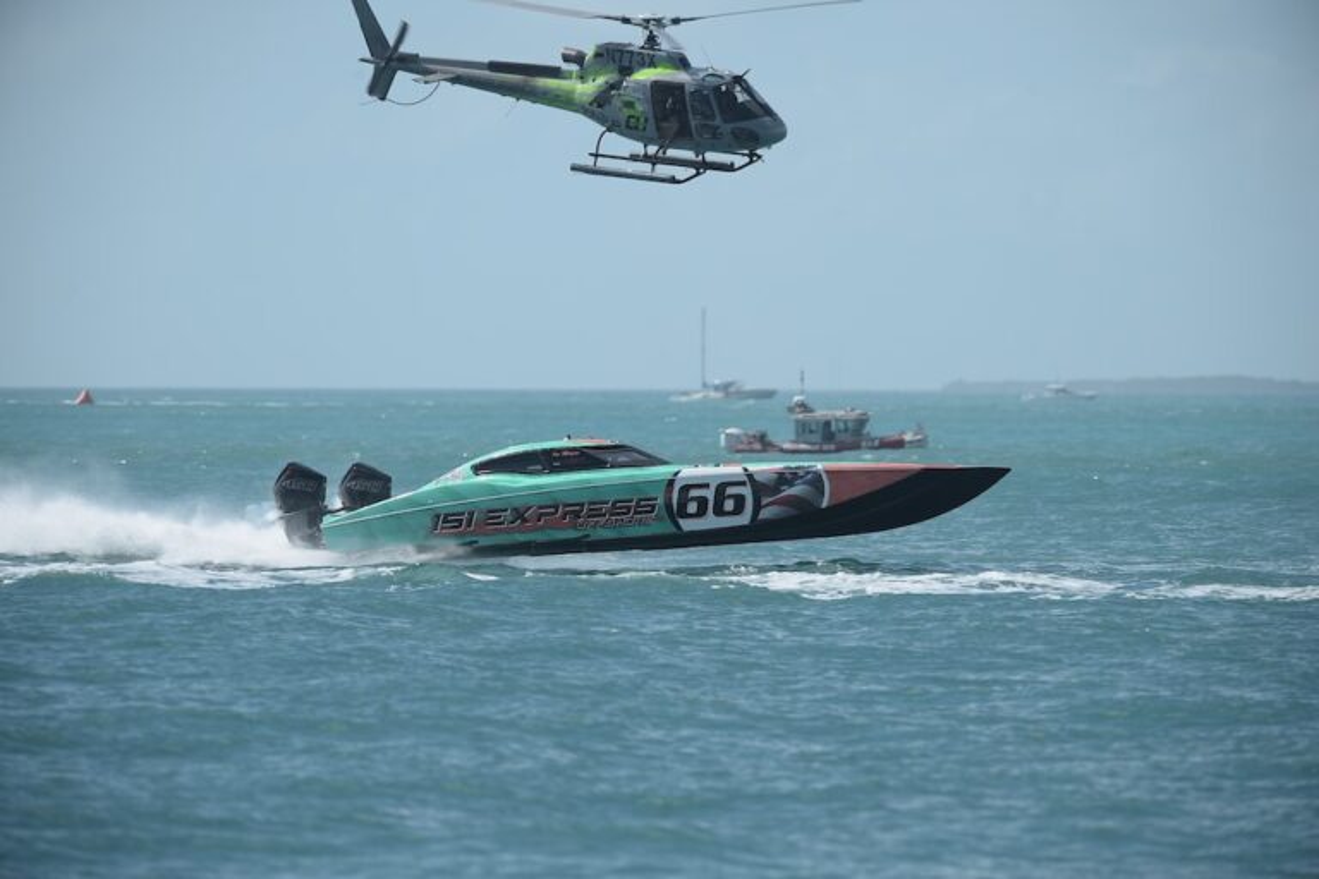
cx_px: 660
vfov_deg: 3.3
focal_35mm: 420
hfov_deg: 4.9
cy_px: 440
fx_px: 15387
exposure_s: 1/1250
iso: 100
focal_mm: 420
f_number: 5.6
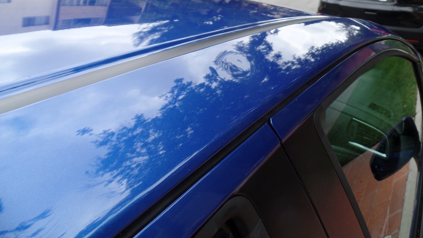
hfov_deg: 69.7
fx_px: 303
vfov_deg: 42.0
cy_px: 69
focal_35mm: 27
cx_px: 227
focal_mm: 4.1
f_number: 3.5
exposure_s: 1/60
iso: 80
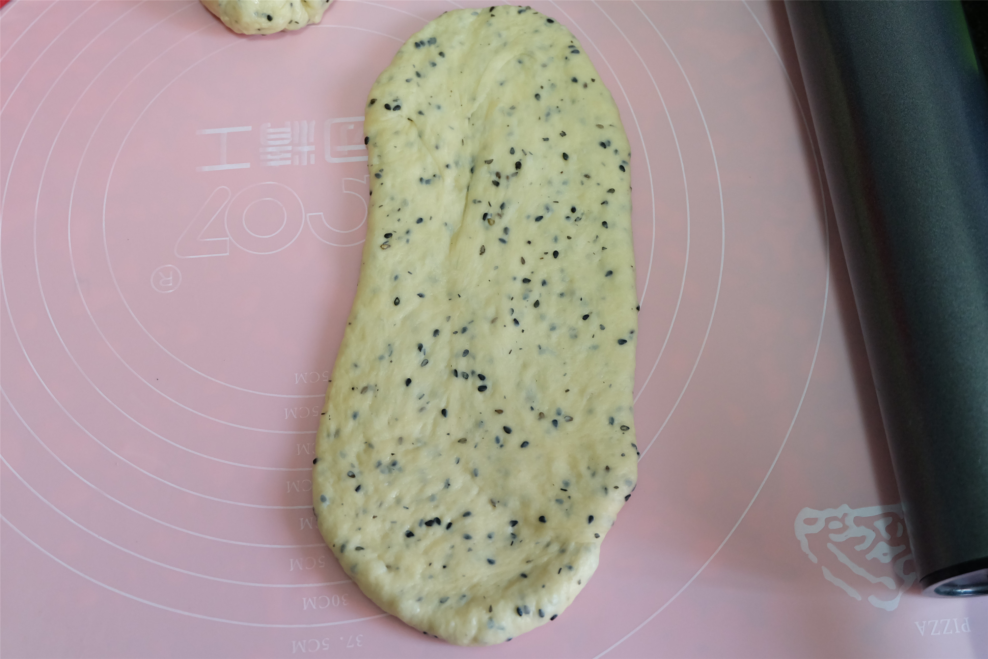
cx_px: 494
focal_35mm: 44
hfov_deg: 44.5
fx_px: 1207
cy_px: 330
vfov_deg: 30.5
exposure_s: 1/30
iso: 2000
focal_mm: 29.5
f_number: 4.7
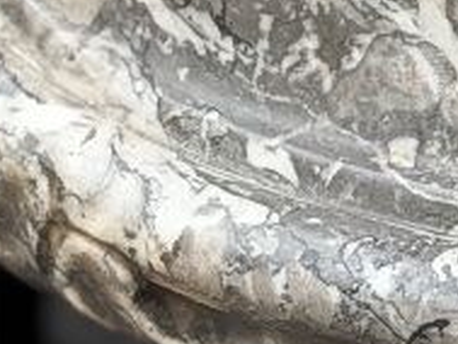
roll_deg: +0.2
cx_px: -284
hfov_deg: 6.4
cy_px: -322
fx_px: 4025
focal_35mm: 304
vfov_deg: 4.8
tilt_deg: -12.1
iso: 64
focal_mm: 6.76
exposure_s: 1/503
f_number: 1.78
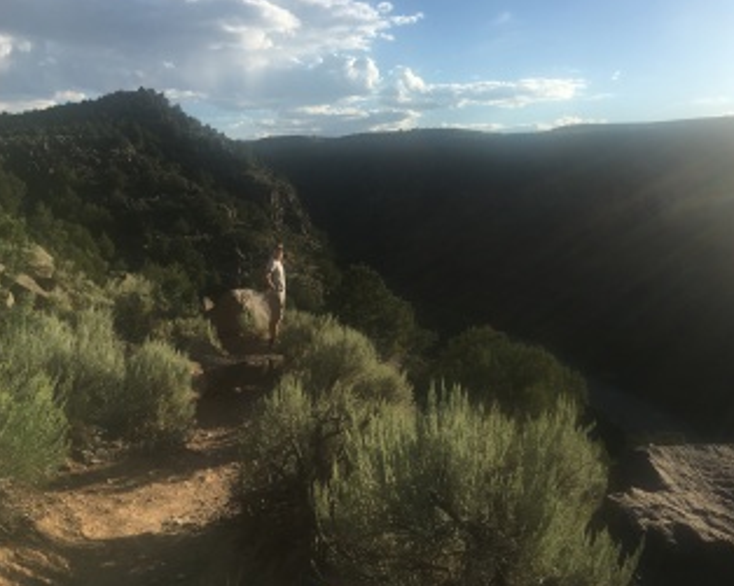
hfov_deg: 54.1
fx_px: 717
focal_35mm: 33
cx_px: 402
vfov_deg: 44.5
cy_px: 294
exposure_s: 1/1399
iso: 25
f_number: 2.2
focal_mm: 4.15
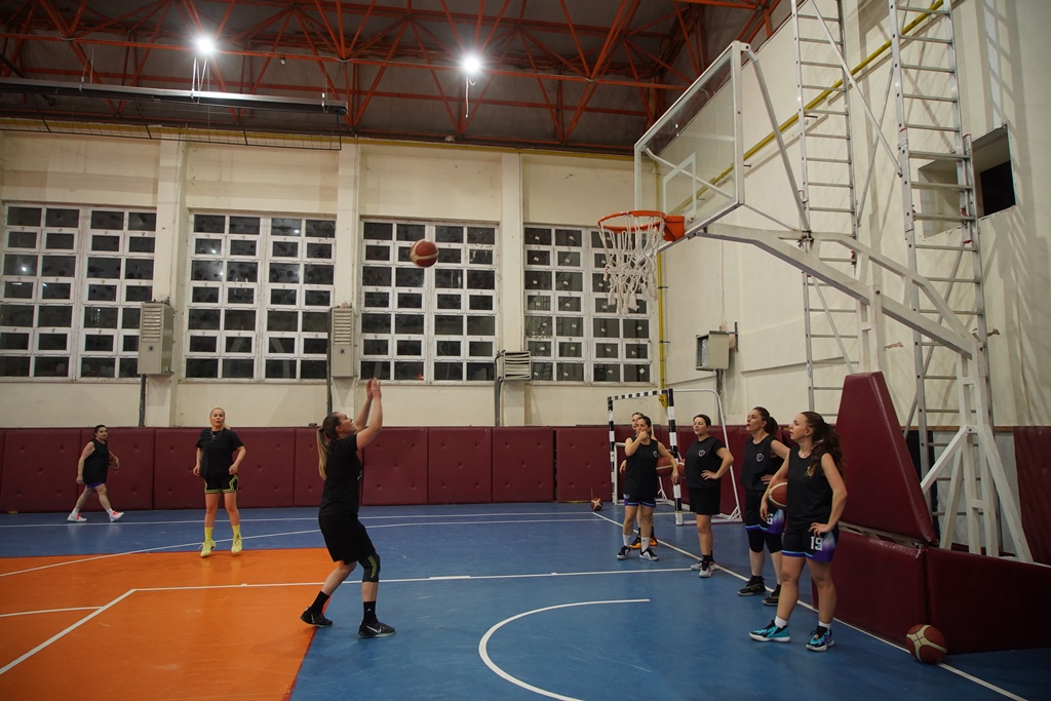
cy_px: 350
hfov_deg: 73.7
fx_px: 701
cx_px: 526
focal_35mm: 24
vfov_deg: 53.1
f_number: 4
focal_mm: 24
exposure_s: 1/160
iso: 2500
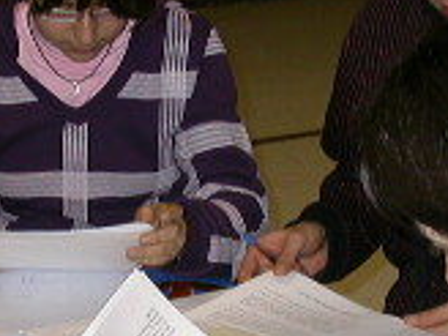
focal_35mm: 148
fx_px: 1915
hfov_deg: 13.3
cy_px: 251
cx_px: 128
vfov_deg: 10.0
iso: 100
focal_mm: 7.85
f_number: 2.6
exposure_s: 1/60
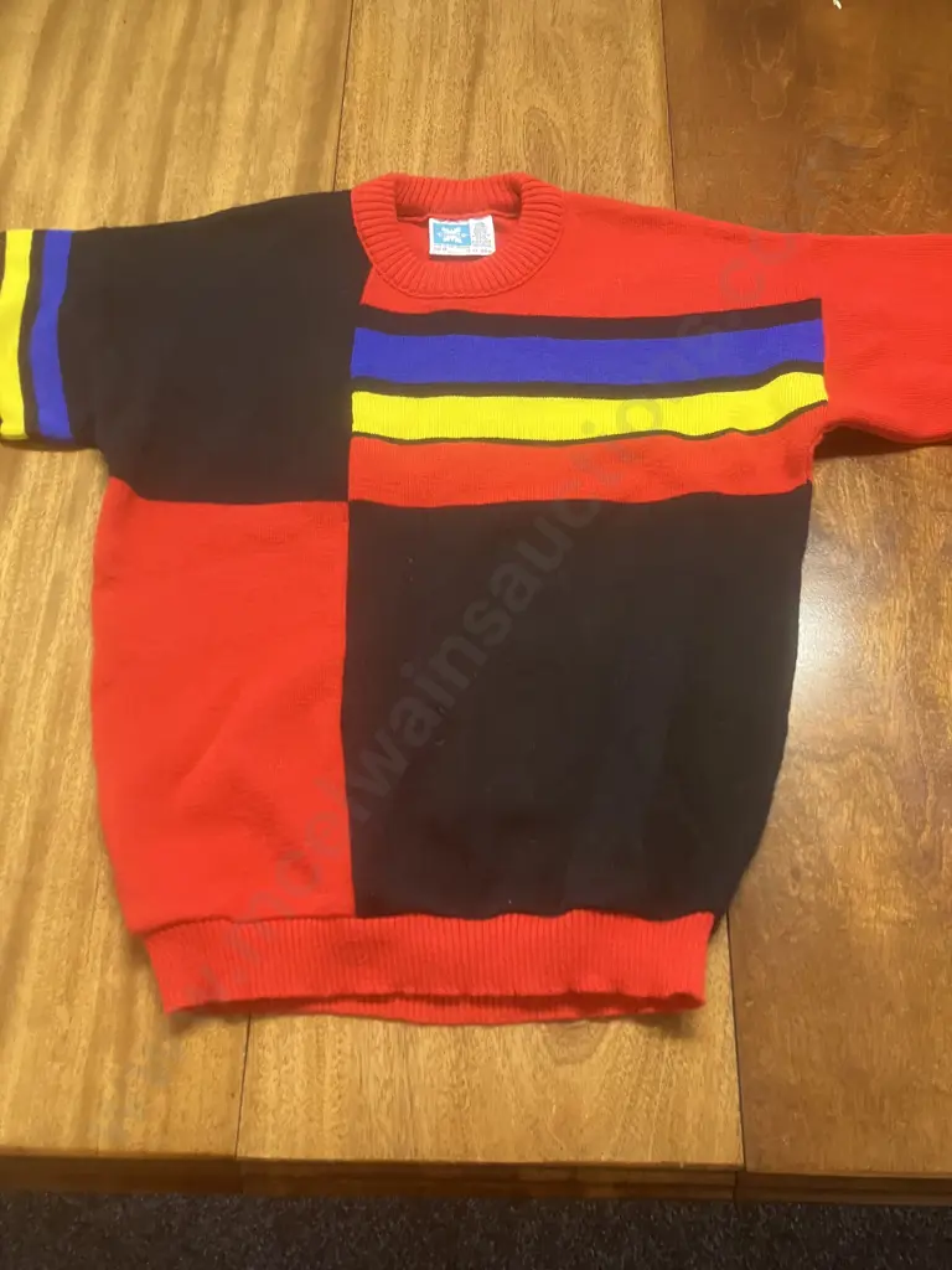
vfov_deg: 63.4
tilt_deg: -63.1
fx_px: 1027
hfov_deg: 49.7
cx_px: 476
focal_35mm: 28
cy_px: 635
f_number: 1.8
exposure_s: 1/50
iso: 250
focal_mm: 3.99
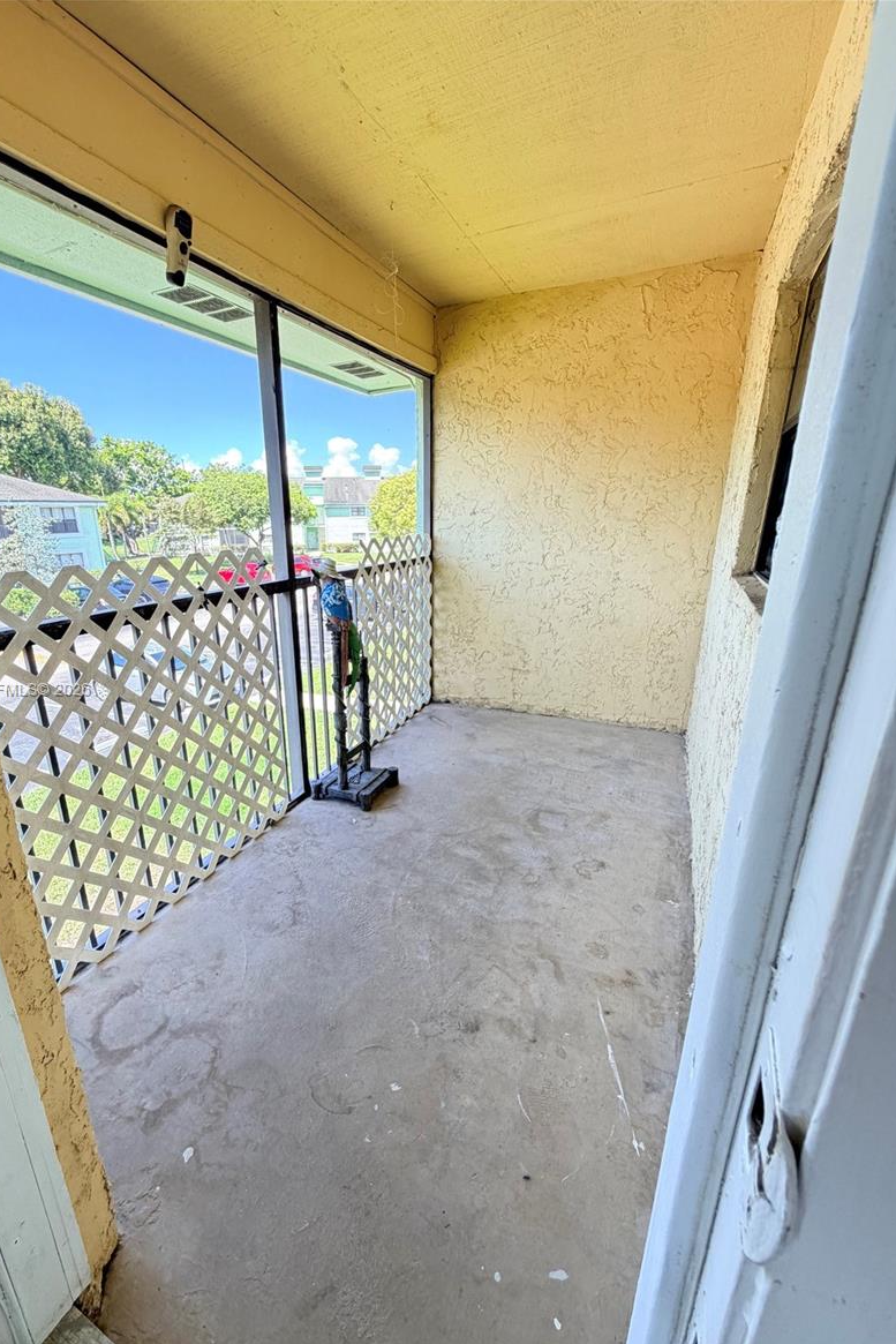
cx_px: 396
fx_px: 560
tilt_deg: -17.7
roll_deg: +1.0
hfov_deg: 77.0
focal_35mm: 15
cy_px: 691
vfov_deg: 100.4
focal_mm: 2.22
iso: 200
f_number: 2.2
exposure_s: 1/121
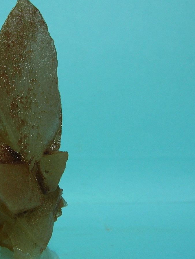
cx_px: 4
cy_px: 144
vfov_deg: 30.2
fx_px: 481
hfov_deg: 22.1
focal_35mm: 64
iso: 55
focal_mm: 6
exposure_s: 1/3.9
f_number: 2.7
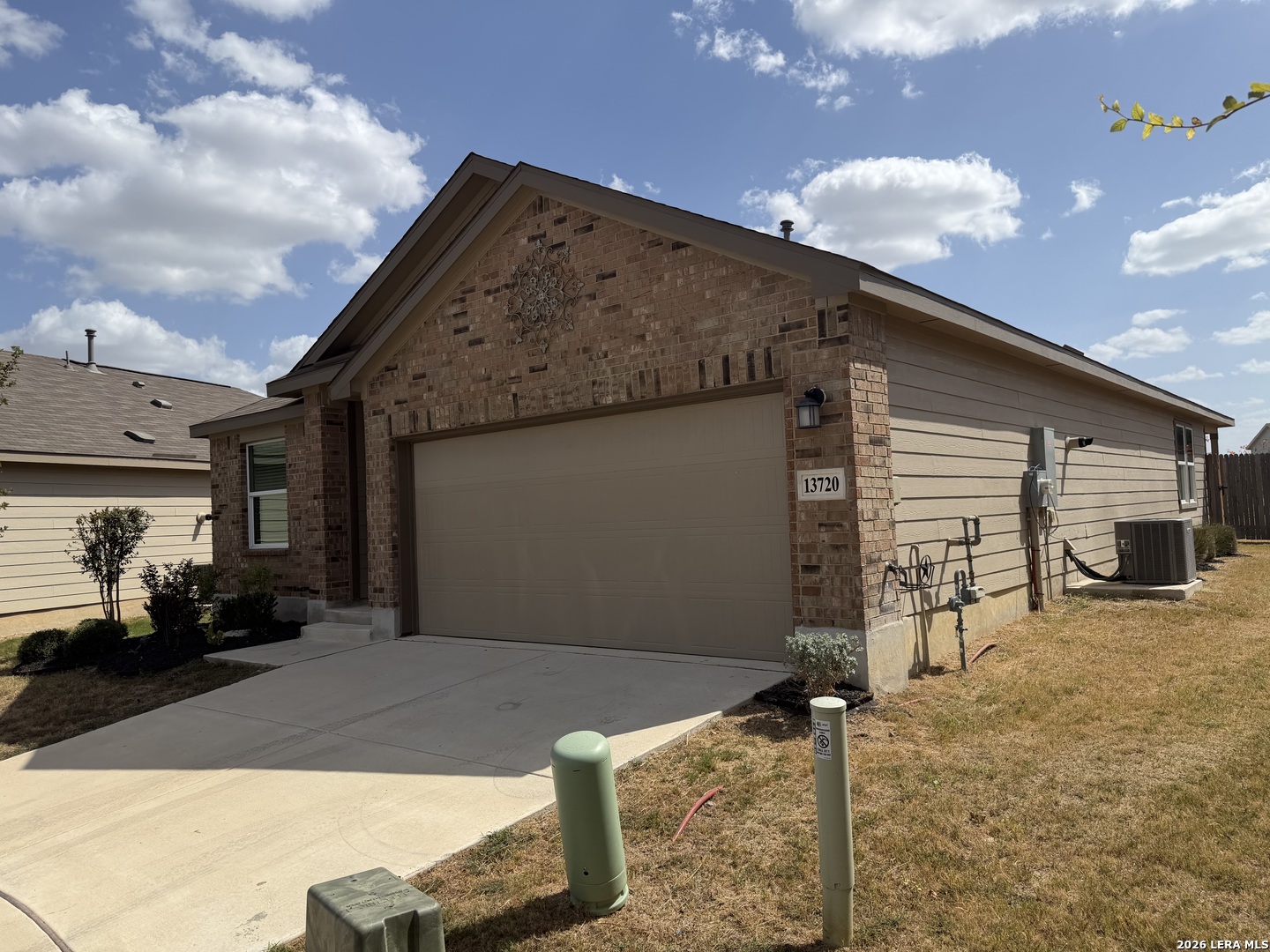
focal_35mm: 24
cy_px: 476
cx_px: 635
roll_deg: +2.8
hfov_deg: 71.6
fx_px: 881
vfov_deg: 56.8
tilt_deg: +4.5
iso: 80
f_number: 1.78
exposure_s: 1/6711
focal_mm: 6.76
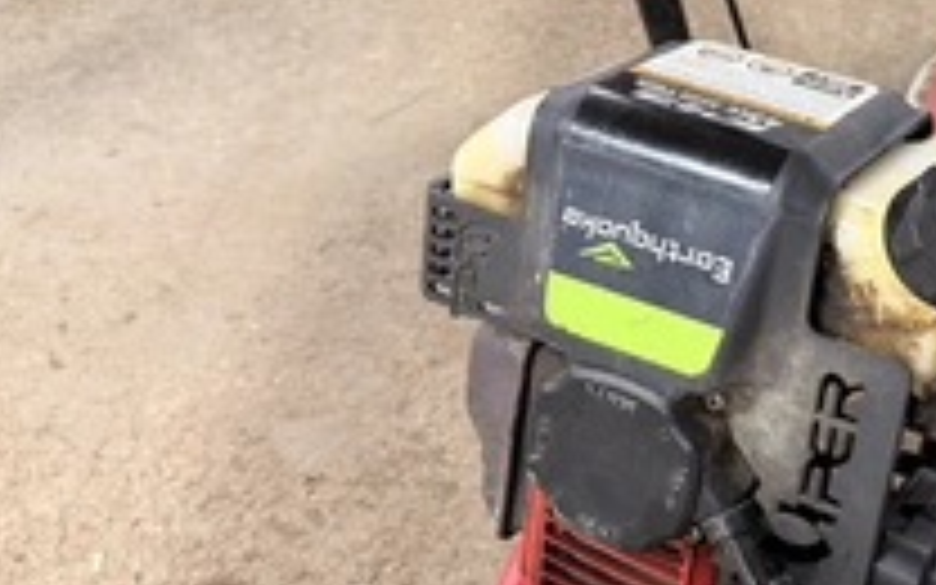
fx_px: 1250
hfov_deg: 38.6
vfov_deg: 26.3
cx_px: 814
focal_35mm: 49
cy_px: 328
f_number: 1.78
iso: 320
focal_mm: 6.76
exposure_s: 1/60
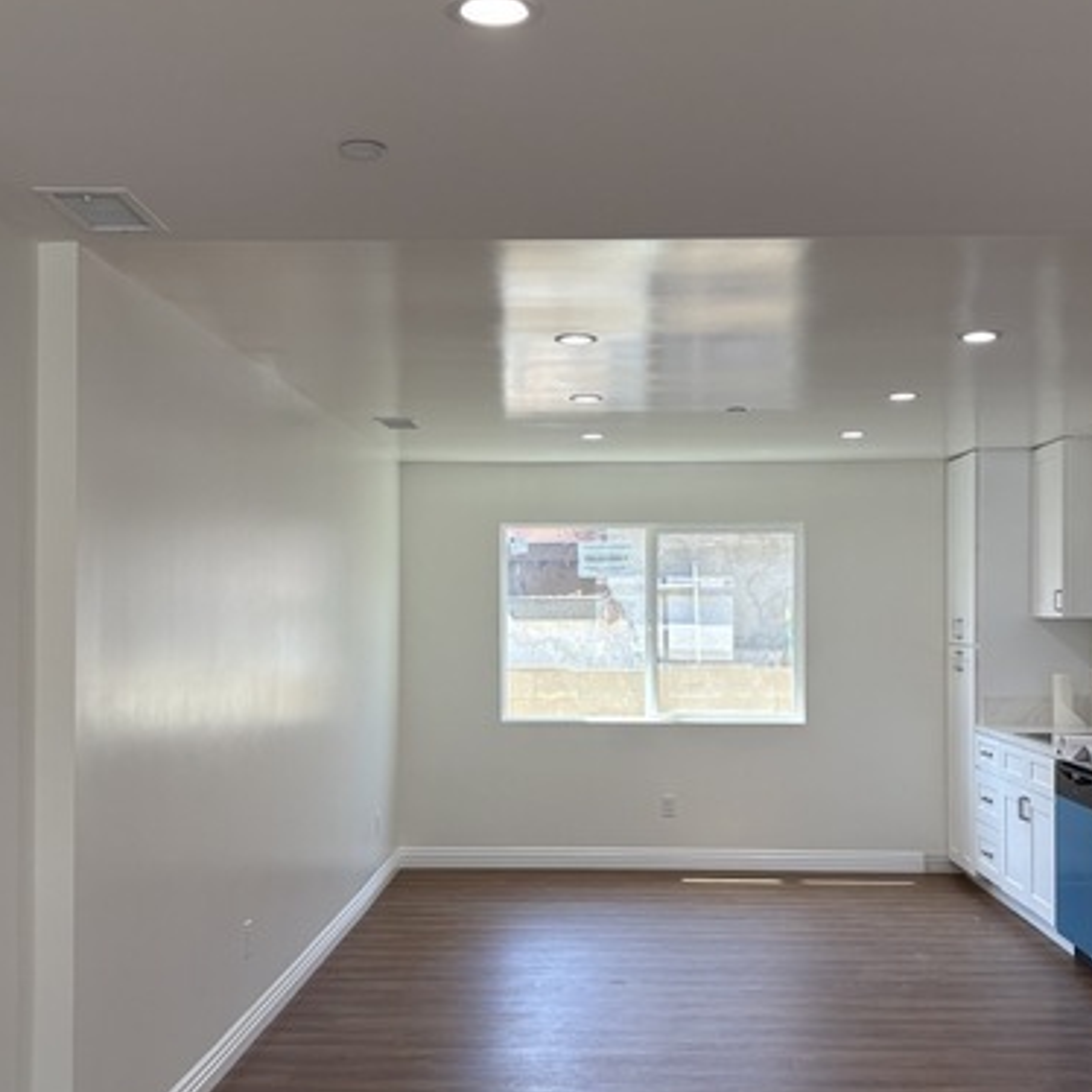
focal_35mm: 41
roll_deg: +0.9
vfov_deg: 40.9
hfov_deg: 40.9
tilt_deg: +1.0
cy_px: 596
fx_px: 1463
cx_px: 568
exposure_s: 1/120
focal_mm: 5.96
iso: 64
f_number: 1.6
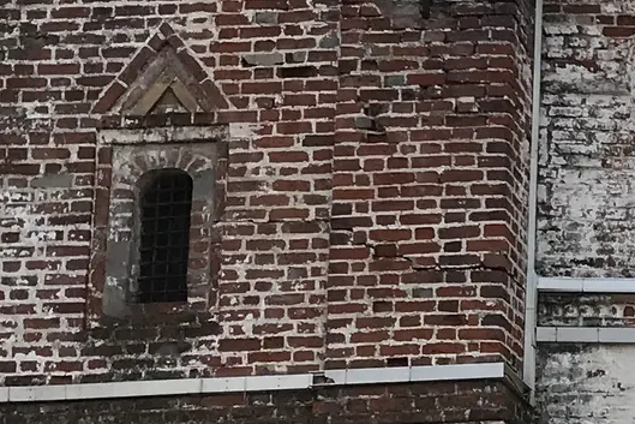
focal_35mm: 132
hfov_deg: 13.7
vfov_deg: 10.2
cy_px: 545
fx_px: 2329
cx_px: 1192
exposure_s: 1/1429
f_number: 1.8
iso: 20
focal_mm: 3.99
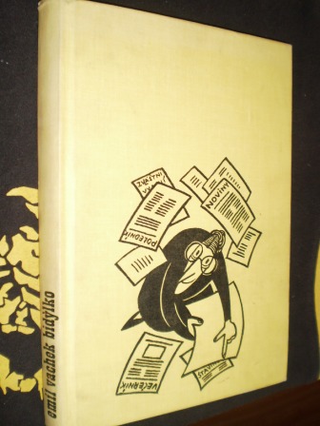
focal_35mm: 36
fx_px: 444
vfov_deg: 51.4
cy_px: 213
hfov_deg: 39.7
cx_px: 160
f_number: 3.1
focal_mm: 6.3
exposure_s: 1/30
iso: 125
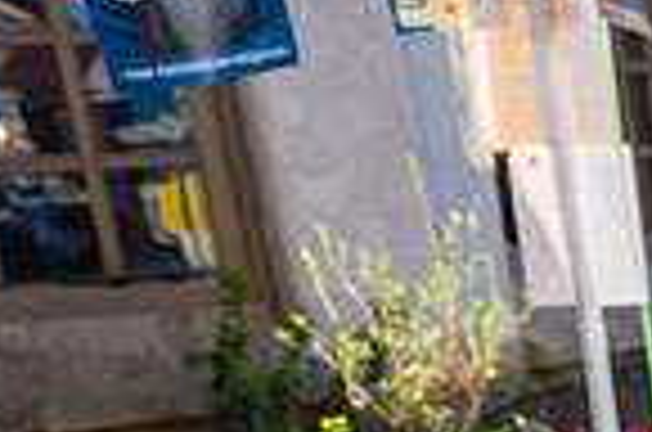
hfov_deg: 16.6
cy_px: 594
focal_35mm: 96
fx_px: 1735
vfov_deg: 13.6
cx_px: 1264
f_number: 4.5
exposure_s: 1/1600
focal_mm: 24
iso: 800
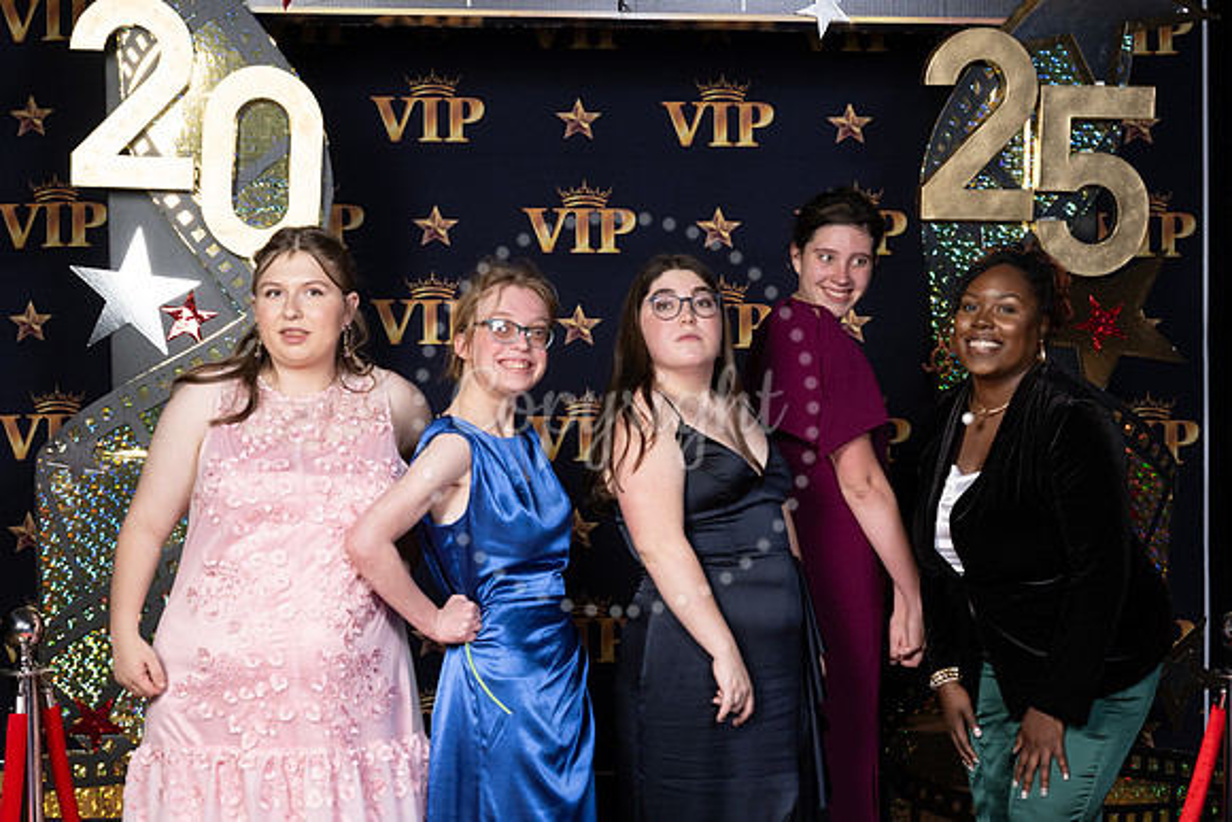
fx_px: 2365
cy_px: 615
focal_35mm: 69
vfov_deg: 19.6
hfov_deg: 29.2
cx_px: 631
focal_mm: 37
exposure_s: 1/80
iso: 400
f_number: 8
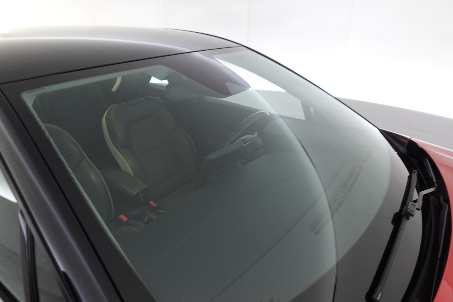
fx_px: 302
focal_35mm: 24
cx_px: 226
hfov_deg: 73.7
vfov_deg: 53.1
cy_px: 151
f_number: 1.8
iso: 200
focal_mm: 9.4
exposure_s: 1/30
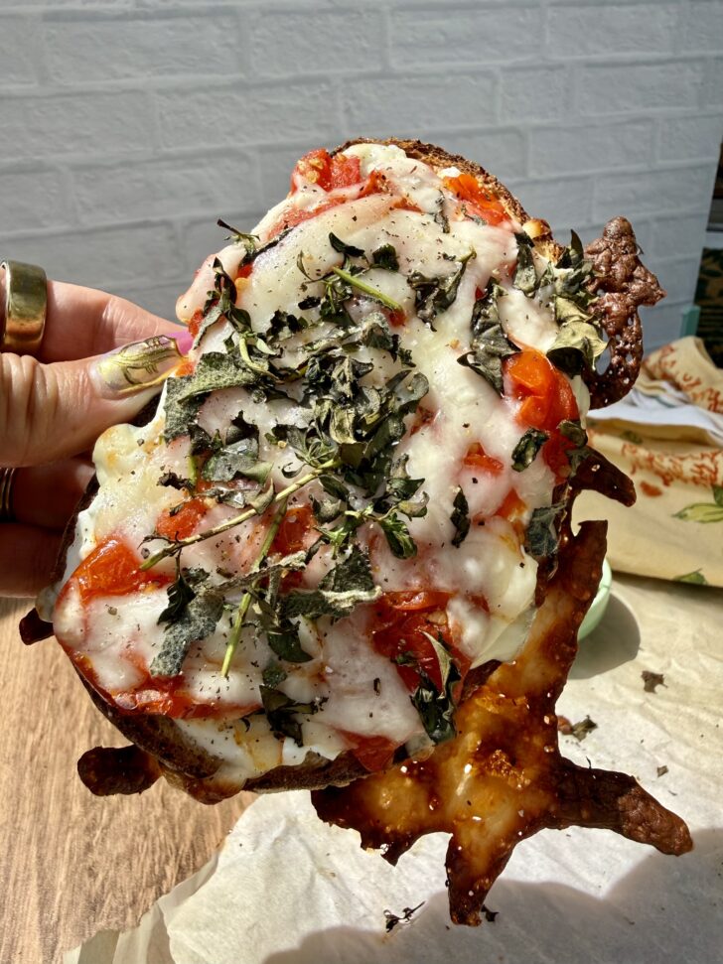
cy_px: 482
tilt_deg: -24.7
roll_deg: +3.3
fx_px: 669
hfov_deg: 56.8
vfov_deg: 71.6
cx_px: 362
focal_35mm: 24
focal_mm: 2.22
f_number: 2.2
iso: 40
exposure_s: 1/1337
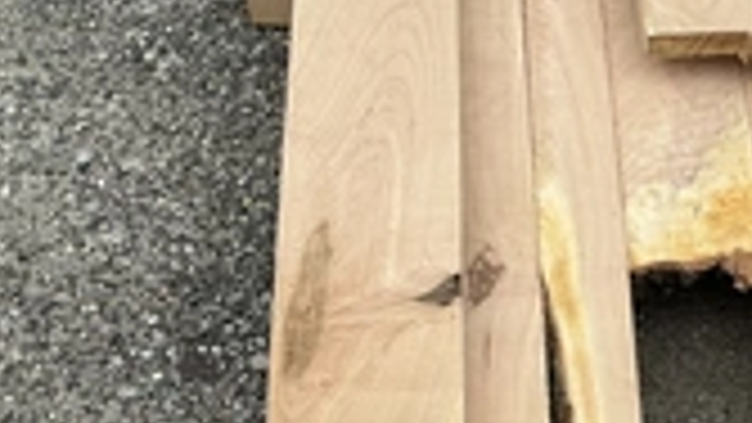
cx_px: 883
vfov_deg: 16.4
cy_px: 342
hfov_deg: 26.1
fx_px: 1456
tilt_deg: -53.3
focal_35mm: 73
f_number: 1.8
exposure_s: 1/353
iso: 25
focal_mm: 3
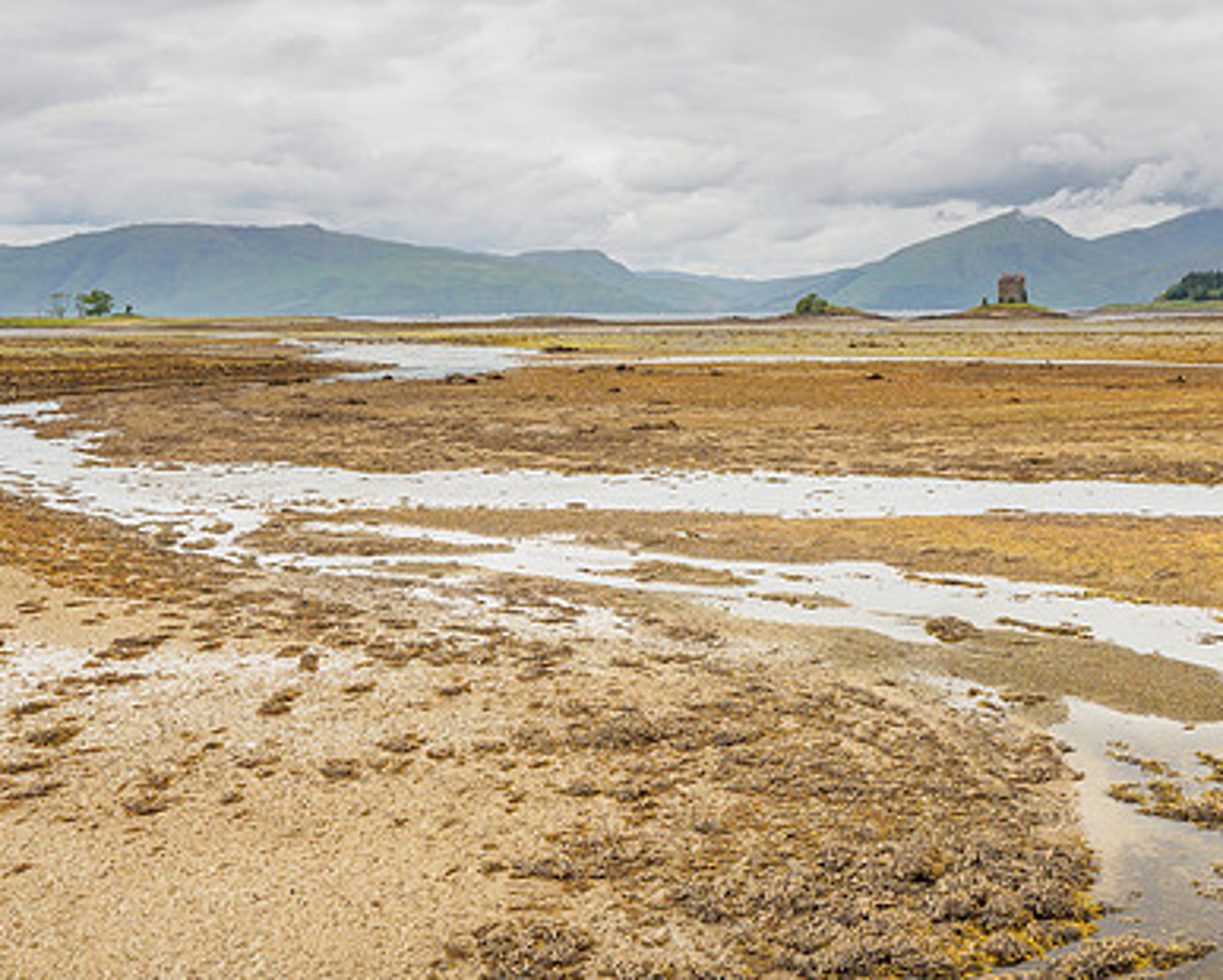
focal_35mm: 45
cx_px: 730
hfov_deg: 41.0
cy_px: 368
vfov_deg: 33.3
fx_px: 1630
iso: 200
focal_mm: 15
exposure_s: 1/60
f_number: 7.1
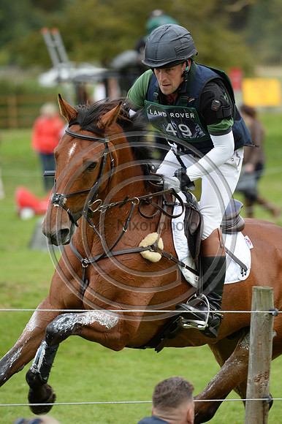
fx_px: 4705
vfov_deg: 5.2
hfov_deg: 3.4
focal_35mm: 400
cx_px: 141
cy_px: 212
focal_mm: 400
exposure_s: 1/800
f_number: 6.3
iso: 1000
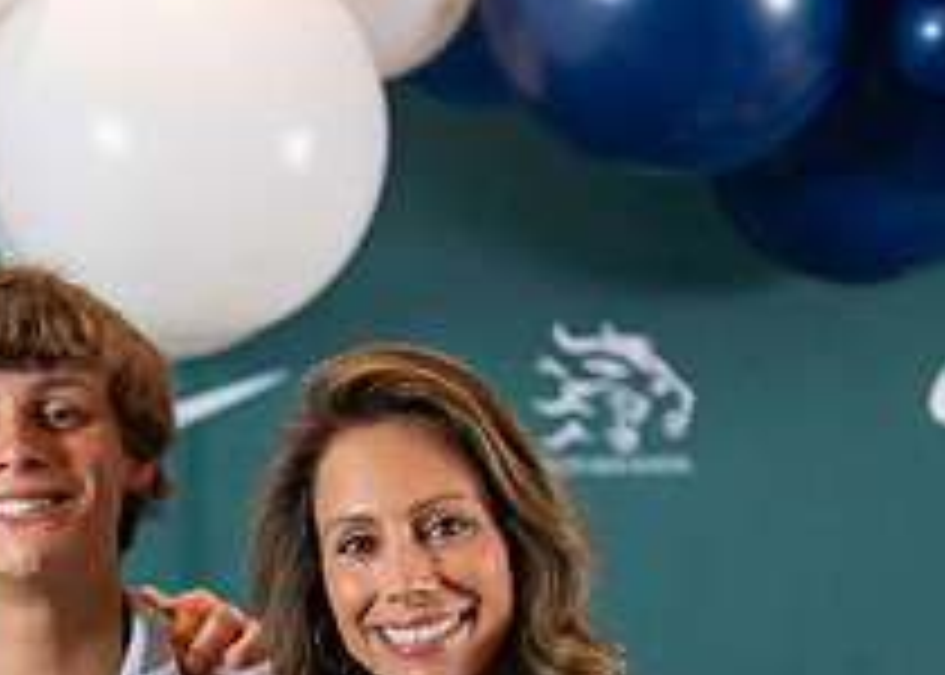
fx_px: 4053
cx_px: -5
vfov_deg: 9.4
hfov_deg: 13.1
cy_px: 834
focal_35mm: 151
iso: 500
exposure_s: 1/400
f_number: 1.2
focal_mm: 50
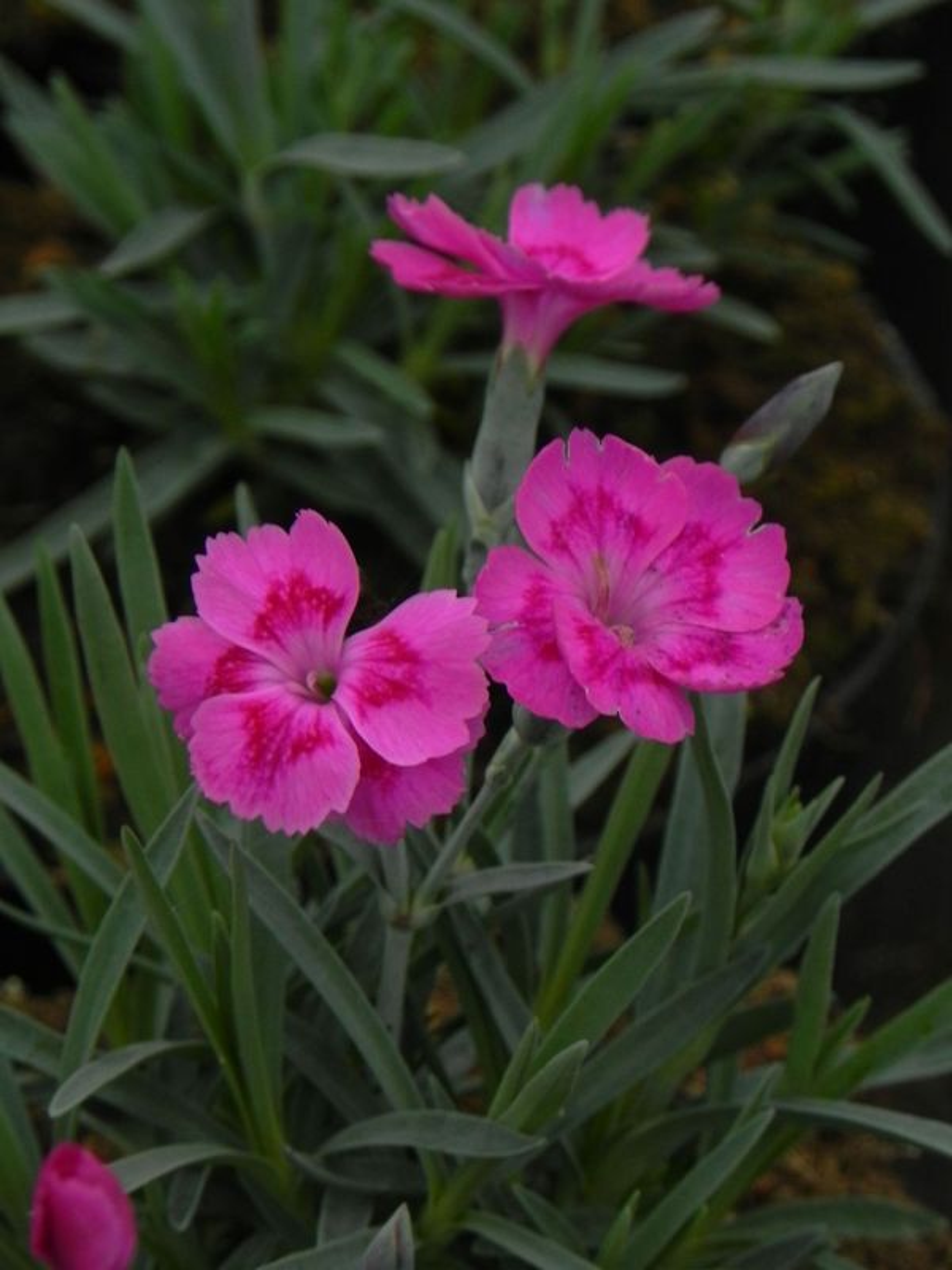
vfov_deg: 10.7
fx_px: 6747
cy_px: 635
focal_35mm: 184
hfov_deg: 8.1
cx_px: 476
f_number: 5
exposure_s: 1/60
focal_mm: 32.7
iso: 160
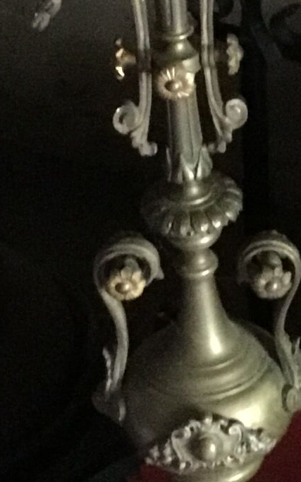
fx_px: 2060
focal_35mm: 157
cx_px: 498
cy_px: 78
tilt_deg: -26.8
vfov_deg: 13.2
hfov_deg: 8.1
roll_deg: -0.7
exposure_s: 1/17
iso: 800
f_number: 2.4
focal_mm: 3.3
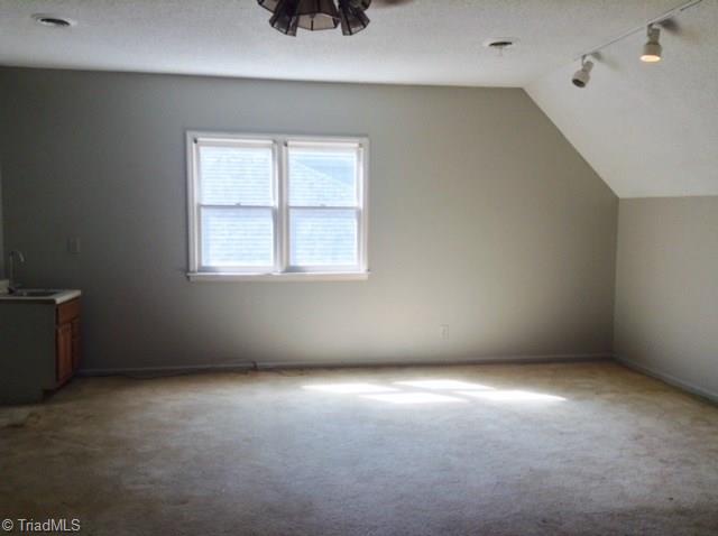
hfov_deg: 55.4
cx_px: 359
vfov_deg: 42.8
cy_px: 268
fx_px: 683
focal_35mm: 33
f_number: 2.4
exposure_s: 1/60
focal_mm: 3.3
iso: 25
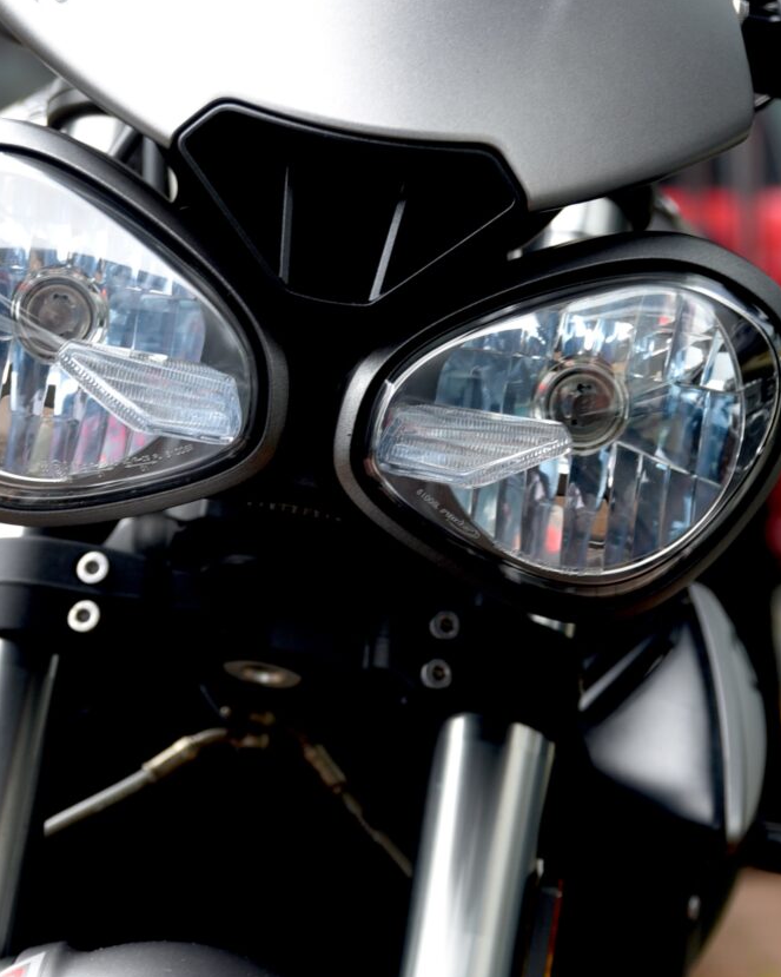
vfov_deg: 13.2
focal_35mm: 145
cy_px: 823
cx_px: 321
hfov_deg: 10.6
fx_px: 4190
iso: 100
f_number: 2.8
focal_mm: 50
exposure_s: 1/60
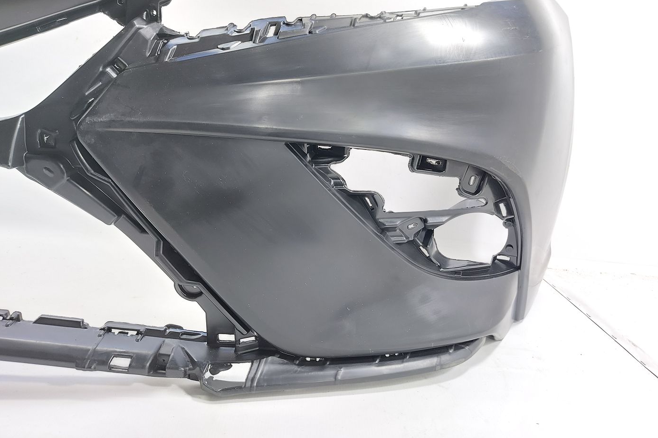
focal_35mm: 25
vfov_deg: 51.1
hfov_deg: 71.5
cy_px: 192
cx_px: 329
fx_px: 457
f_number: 1.8
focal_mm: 5.23
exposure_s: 1/50
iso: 250
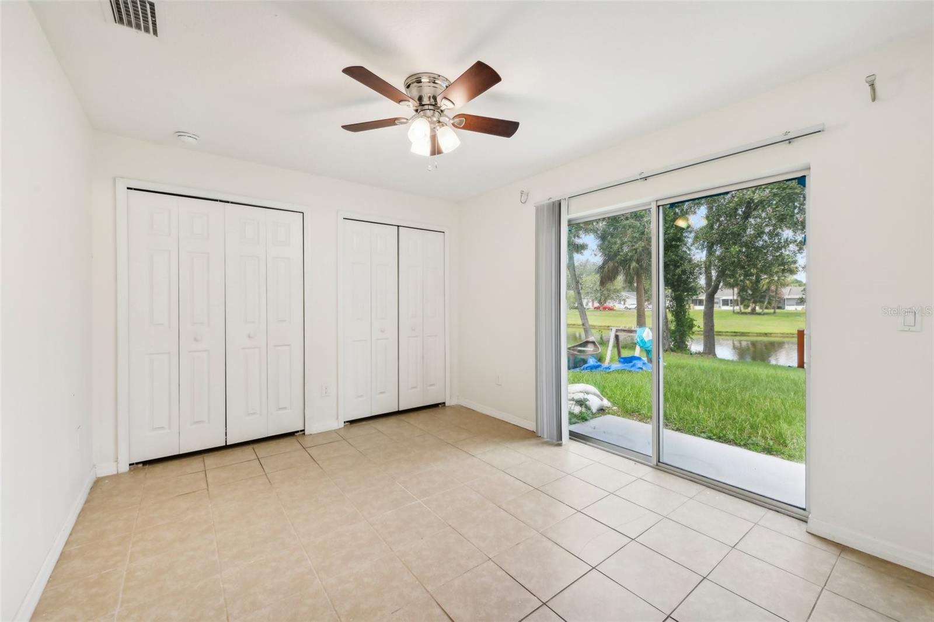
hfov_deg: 104.3
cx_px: 467
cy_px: 311
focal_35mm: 14
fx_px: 363
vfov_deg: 81.2
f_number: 8
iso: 400
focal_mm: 14
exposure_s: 1/30
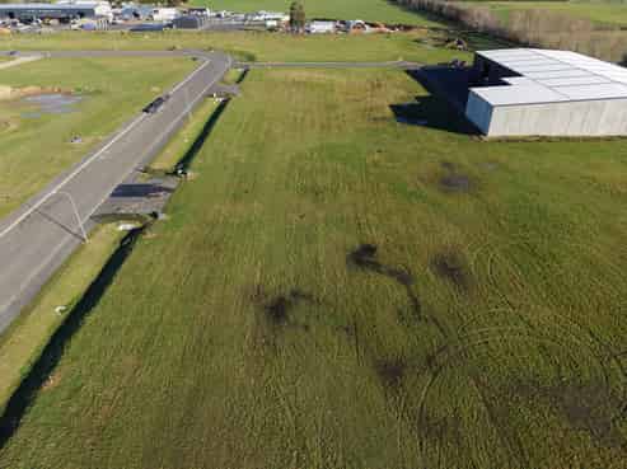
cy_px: 234
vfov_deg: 56.8
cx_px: 314
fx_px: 434
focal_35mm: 24
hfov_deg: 71.6
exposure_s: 1/5000
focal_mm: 8.67
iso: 320
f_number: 1.8
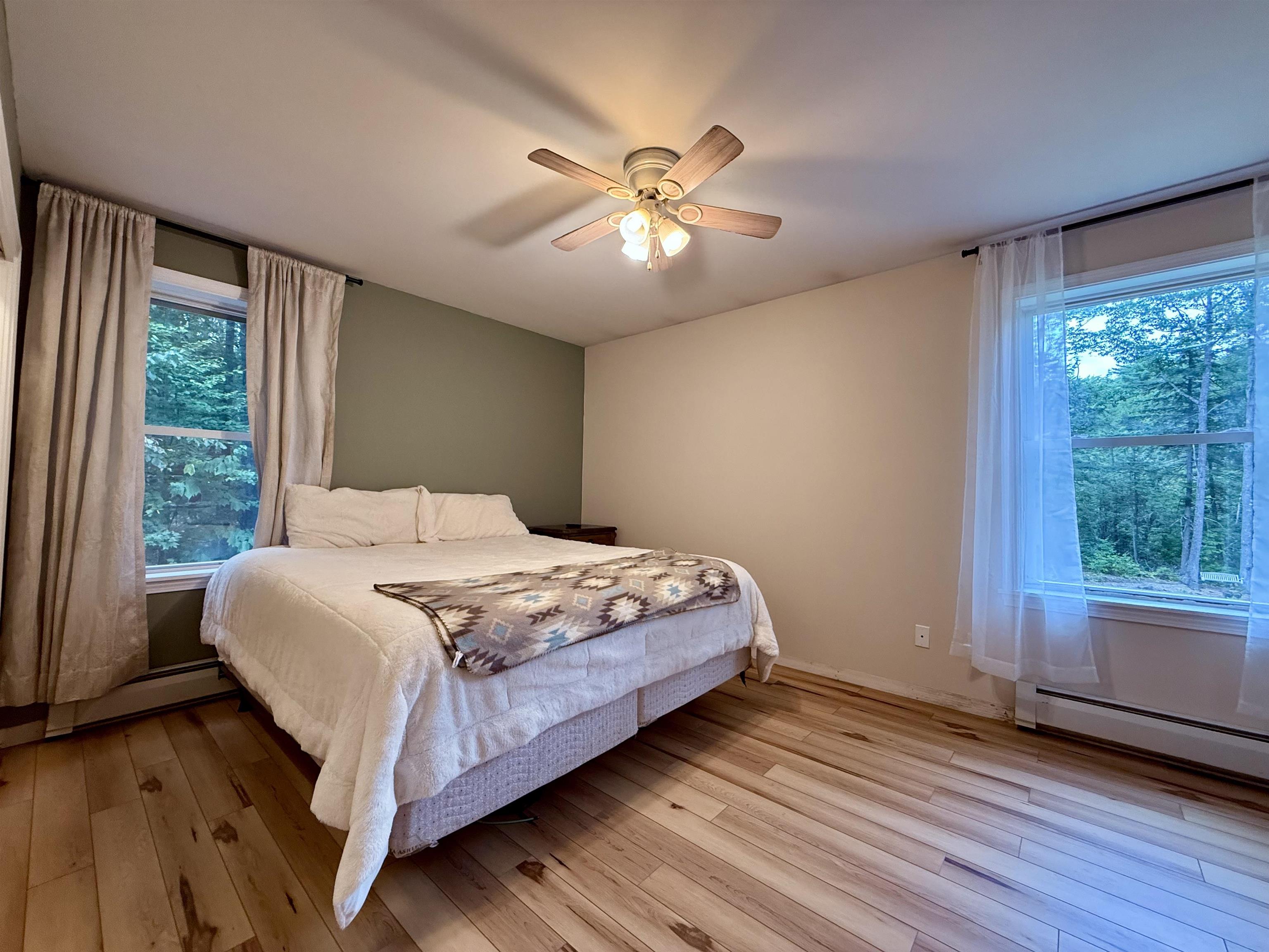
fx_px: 513
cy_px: 476
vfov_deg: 85.7
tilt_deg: +1.3
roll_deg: -0.9
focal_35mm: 14
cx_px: 634
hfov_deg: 102.1
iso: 200
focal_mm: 2.22
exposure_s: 1/60
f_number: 2.2
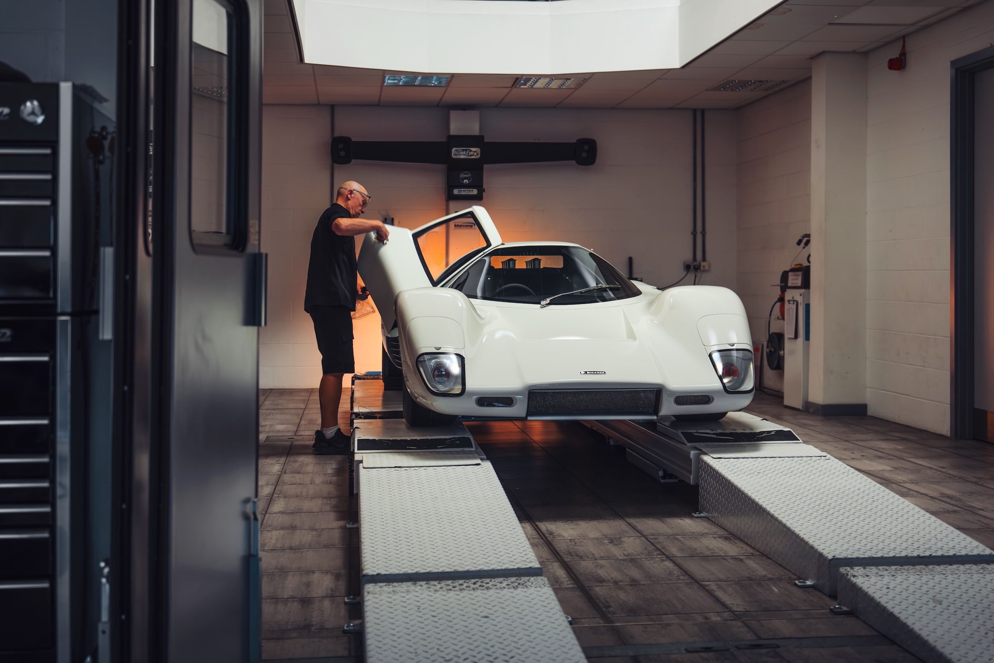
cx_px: 497
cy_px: 332
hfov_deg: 46.4
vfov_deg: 31.9
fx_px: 1160
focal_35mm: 42
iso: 400
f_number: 2.8
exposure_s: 1/80
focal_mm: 42
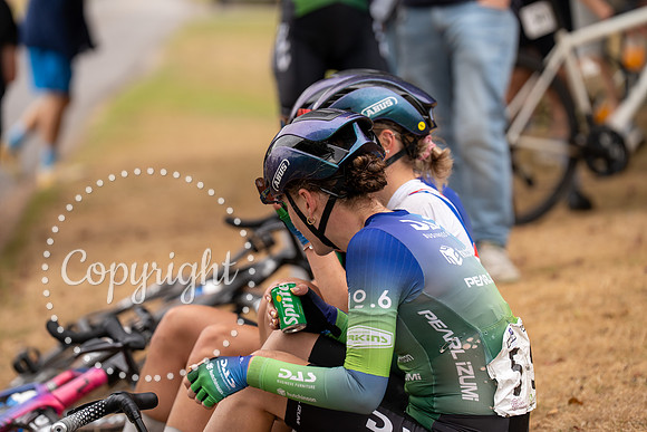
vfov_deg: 7.8
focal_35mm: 176
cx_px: 324
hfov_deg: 11.7
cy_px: 216
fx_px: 3164
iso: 250
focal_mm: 176
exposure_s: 1/1000
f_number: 3.5
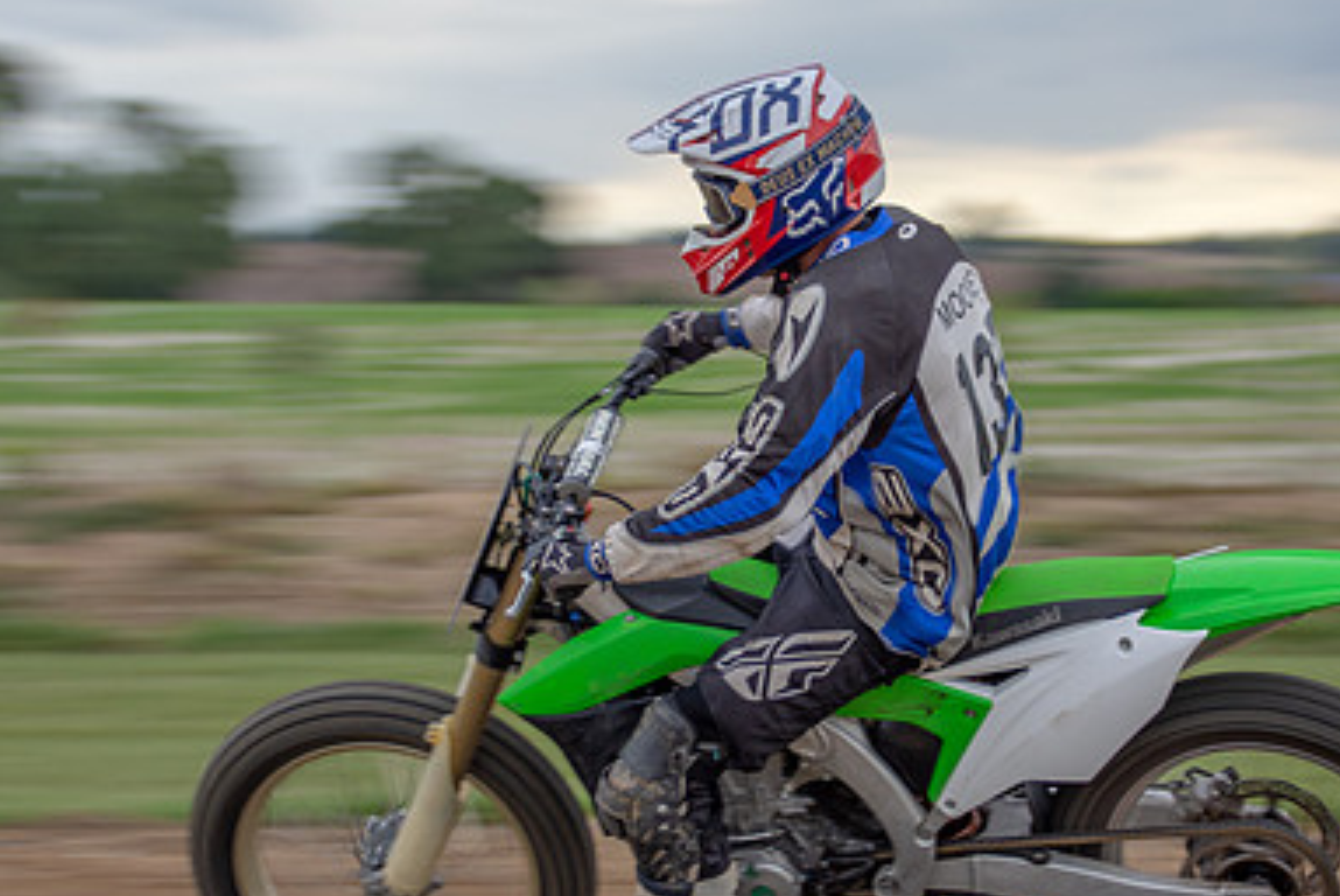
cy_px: 443
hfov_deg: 11.6
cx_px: 815
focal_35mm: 177
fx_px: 6593
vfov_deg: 7.8
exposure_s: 1/200
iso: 160
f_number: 6.3
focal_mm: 78
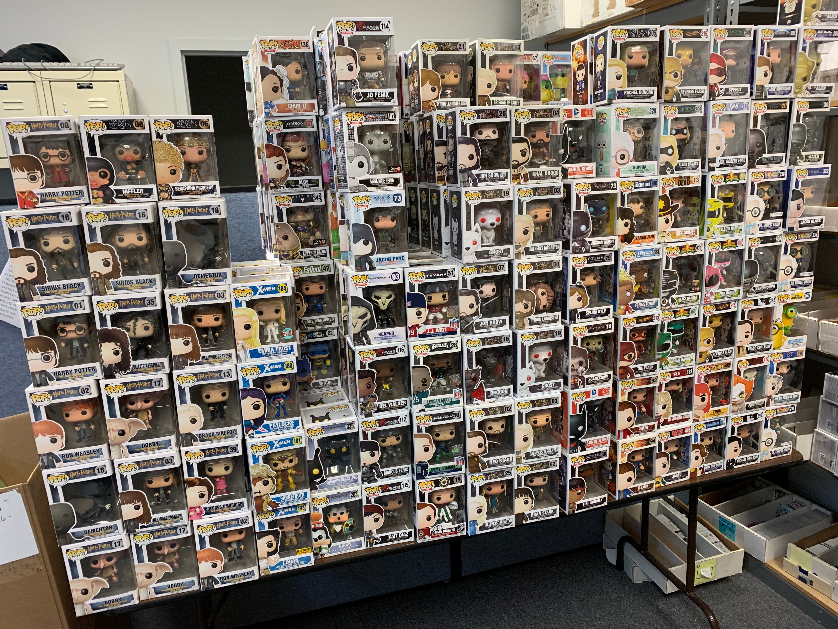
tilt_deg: -13.6
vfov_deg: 53.1
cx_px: 419
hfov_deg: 67.3
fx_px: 629
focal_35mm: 26
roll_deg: +2.5
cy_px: 314
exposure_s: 1/60
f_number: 1.8
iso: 100
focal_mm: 4.25
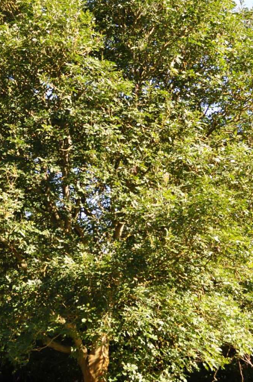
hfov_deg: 19.3
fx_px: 740
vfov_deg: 28.8
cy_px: 147
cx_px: 88
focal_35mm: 70
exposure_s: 1/200
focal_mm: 22
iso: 200
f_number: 7.1
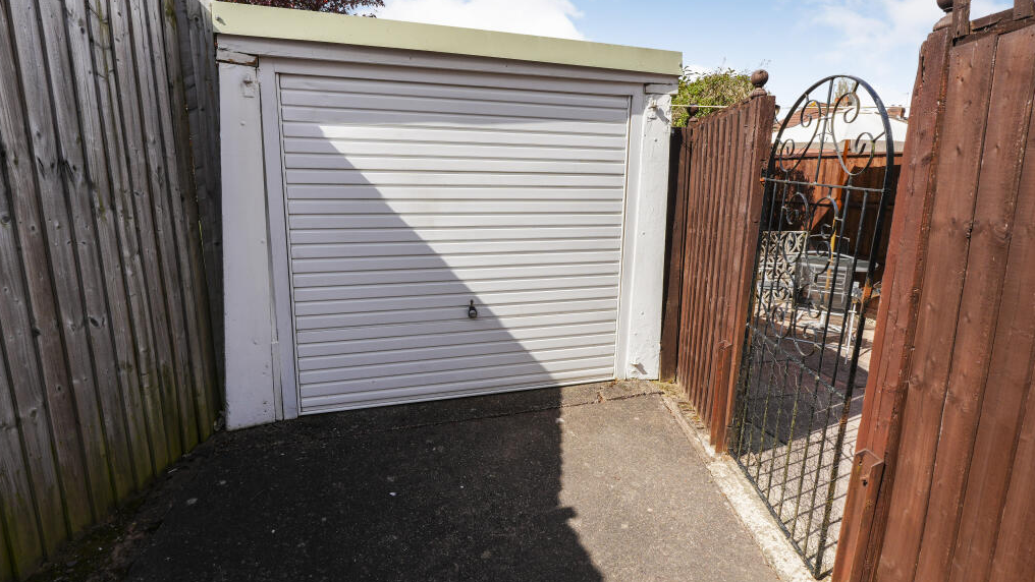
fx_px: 522
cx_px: 515
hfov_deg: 89.6
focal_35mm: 19
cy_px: 268
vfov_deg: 58.3
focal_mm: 12
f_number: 9
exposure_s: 1/125
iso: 100
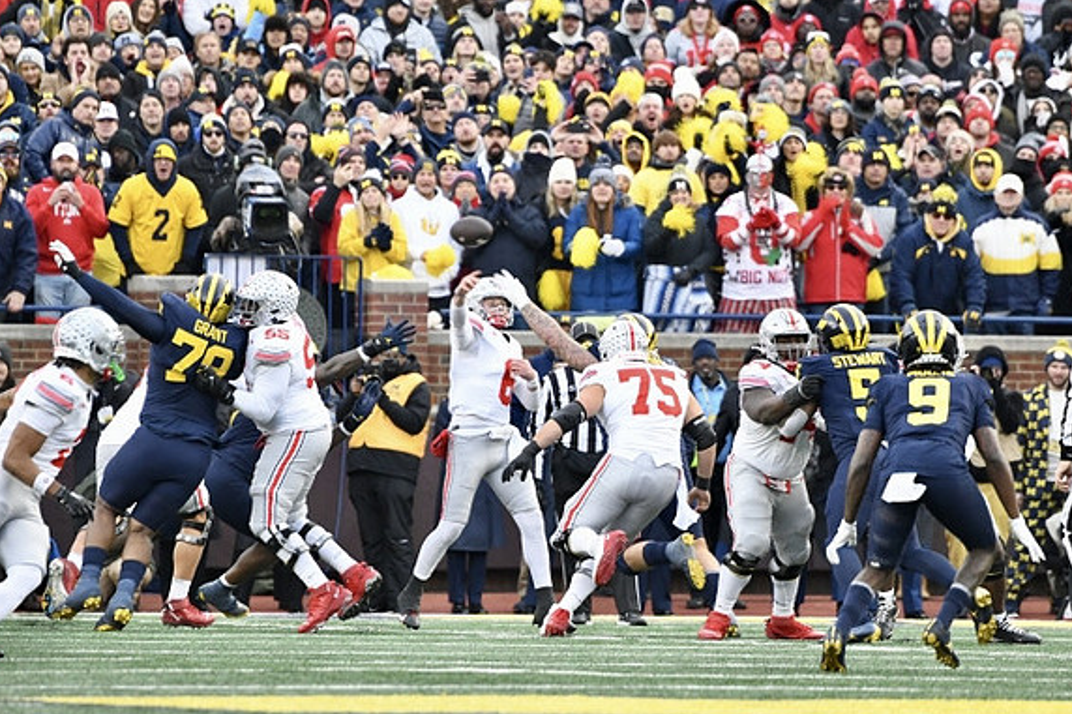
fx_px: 18099
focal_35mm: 608
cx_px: 532
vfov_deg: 2.3
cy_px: 356
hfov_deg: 3.4
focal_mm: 400
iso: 3200
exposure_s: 1/1000
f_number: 5.6
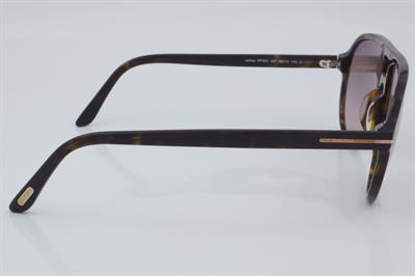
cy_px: 138
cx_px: 208
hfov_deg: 27.0
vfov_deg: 18.2
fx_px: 864
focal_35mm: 75
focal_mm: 50
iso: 100
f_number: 32
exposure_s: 1/4
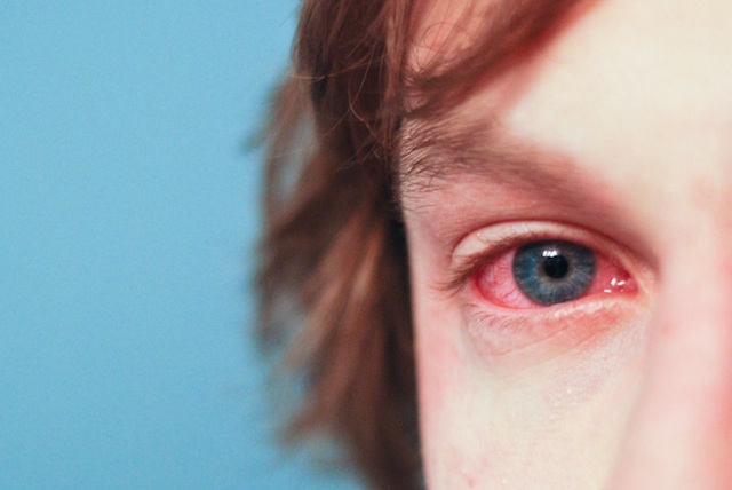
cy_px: 245
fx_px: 1526
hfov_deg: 27.0
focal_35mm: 75
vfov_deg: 18.2
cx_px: 366
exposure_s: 1/160
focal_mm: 50
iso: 640
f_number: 1.8
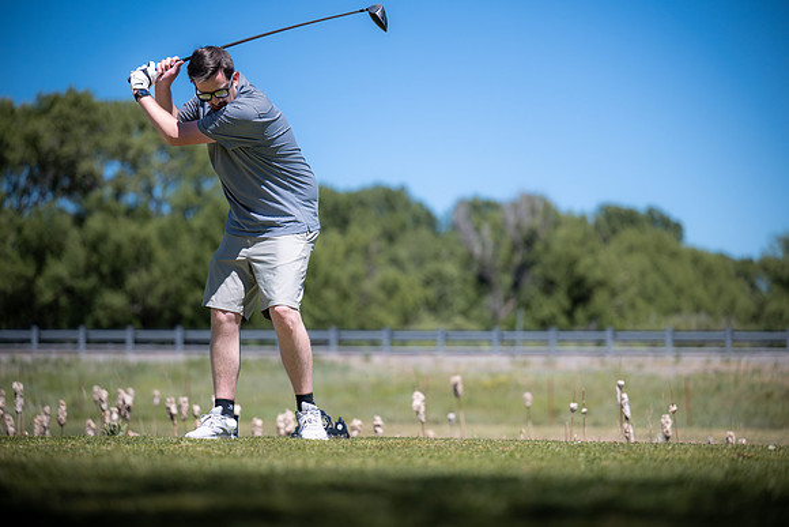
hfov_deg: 16.2
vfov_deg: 10.8
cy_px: 266
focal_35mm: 127
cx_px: 399
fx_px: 2775
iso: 1000
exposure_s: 1/16000
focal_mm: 125
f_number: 2.8
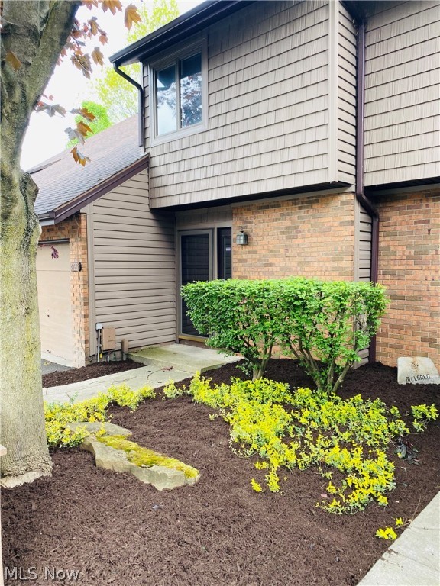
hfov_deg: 53.1
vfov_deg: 67.3
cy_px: 293
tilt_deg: -2.5
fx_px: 441
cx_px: 220
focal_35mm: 26
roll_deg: +0.1
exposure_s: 1/121
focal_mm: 4.25
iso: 64
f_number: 1.8
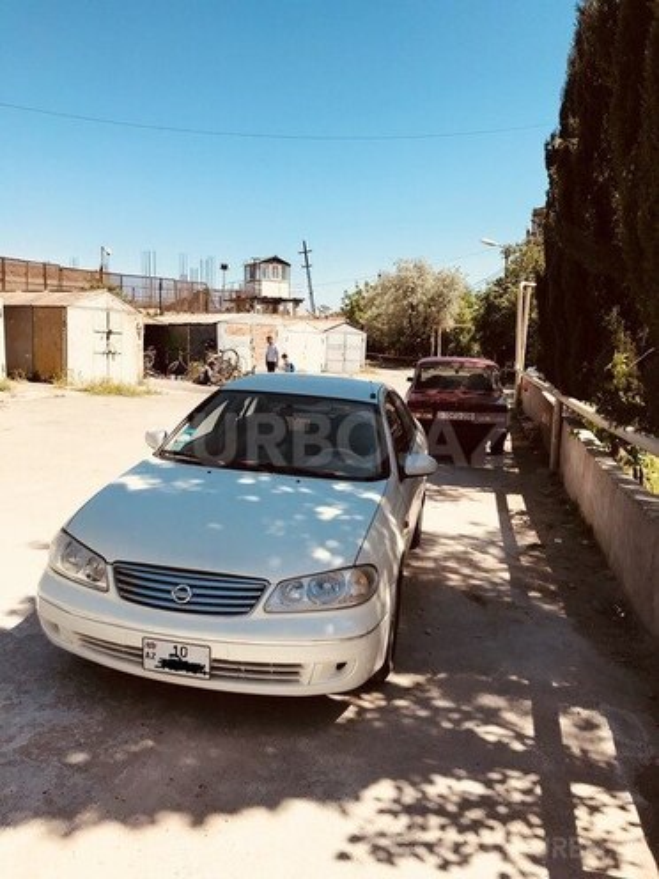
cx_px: 330
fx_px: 711
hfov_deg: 49.7
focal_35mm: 28
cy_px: 440
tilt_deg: -6.8
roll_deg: -1.3
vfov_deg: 63.4
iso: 20
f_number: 1.8
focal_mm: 3.99
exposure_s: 1/1742
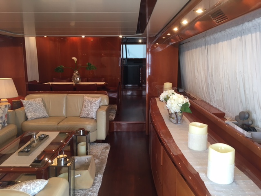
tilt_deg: -7.2
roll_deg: +0.1
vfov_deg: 48.2
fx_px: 219
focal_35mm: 29
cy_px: 98
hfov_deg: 61.7
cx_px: 130
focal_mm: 4.15
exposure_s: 1/33
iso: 80
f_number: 2.2
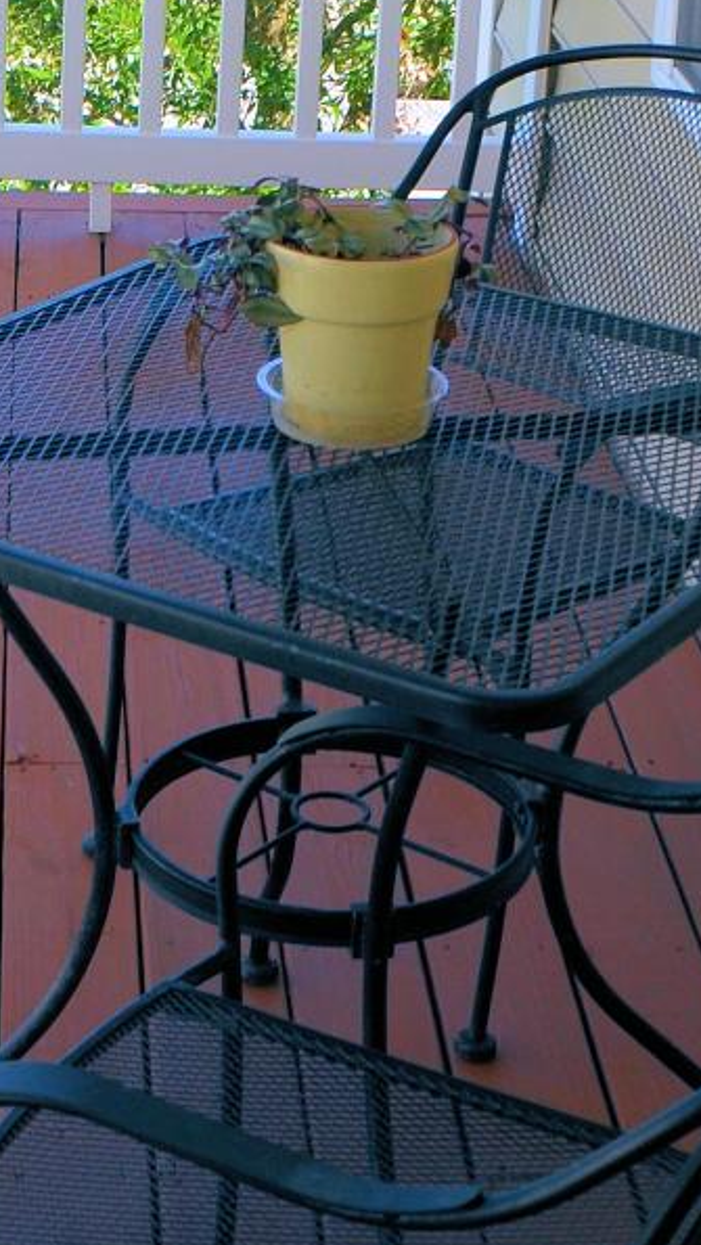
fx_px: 3830
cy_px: -13
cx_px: 61
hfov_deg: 10.4
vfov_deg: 18.0
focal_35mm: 116
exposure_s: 1/200
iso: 200
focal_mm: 22
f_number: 7.1
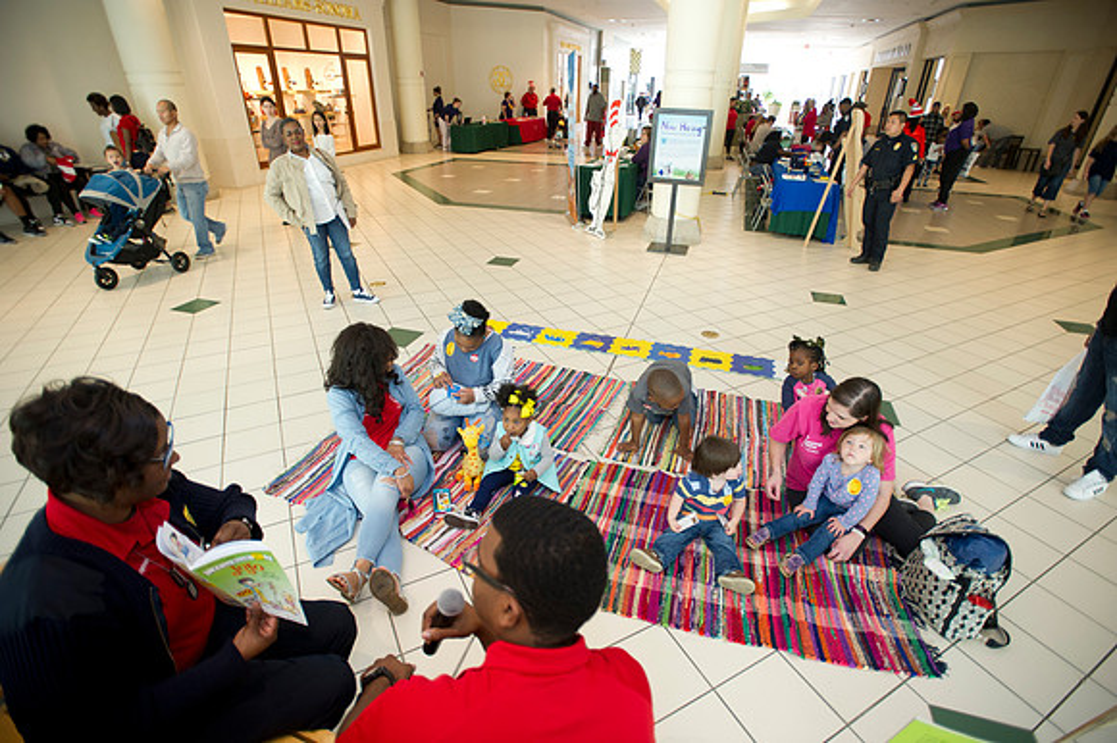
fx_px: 527
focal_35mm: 17
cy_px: 372
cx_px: 558
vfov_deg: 70.4
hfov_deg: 93.3
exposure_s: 1/250
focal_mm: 17
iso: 1250
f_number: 2.8
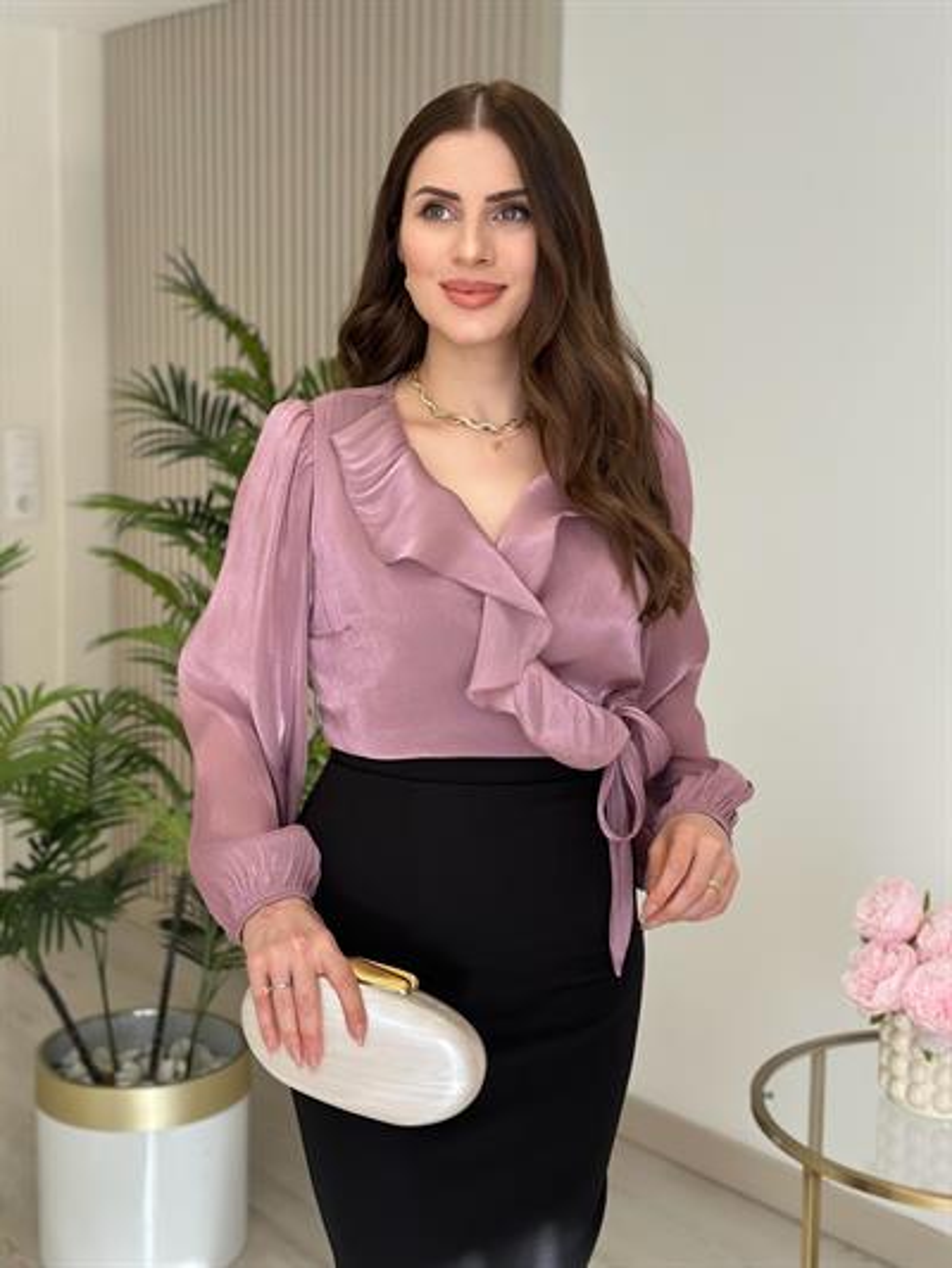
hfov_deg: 30.3
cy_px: 634
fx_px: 1759
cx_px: 476
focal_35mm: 48
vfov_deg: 39.6
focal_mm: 6.86
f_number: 1.78
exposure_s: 1/424
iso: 80
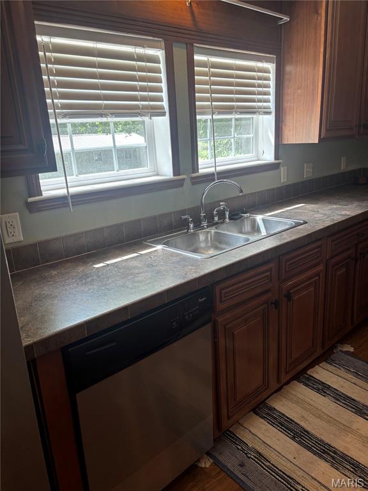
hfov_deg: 53.1
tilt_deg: -14.4
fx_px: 369
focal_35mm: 26
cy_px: 246
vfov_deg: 67.3
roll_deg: +3.5
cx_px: 184
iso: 80
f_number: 1.6
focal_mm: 5.96
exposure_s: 1/121
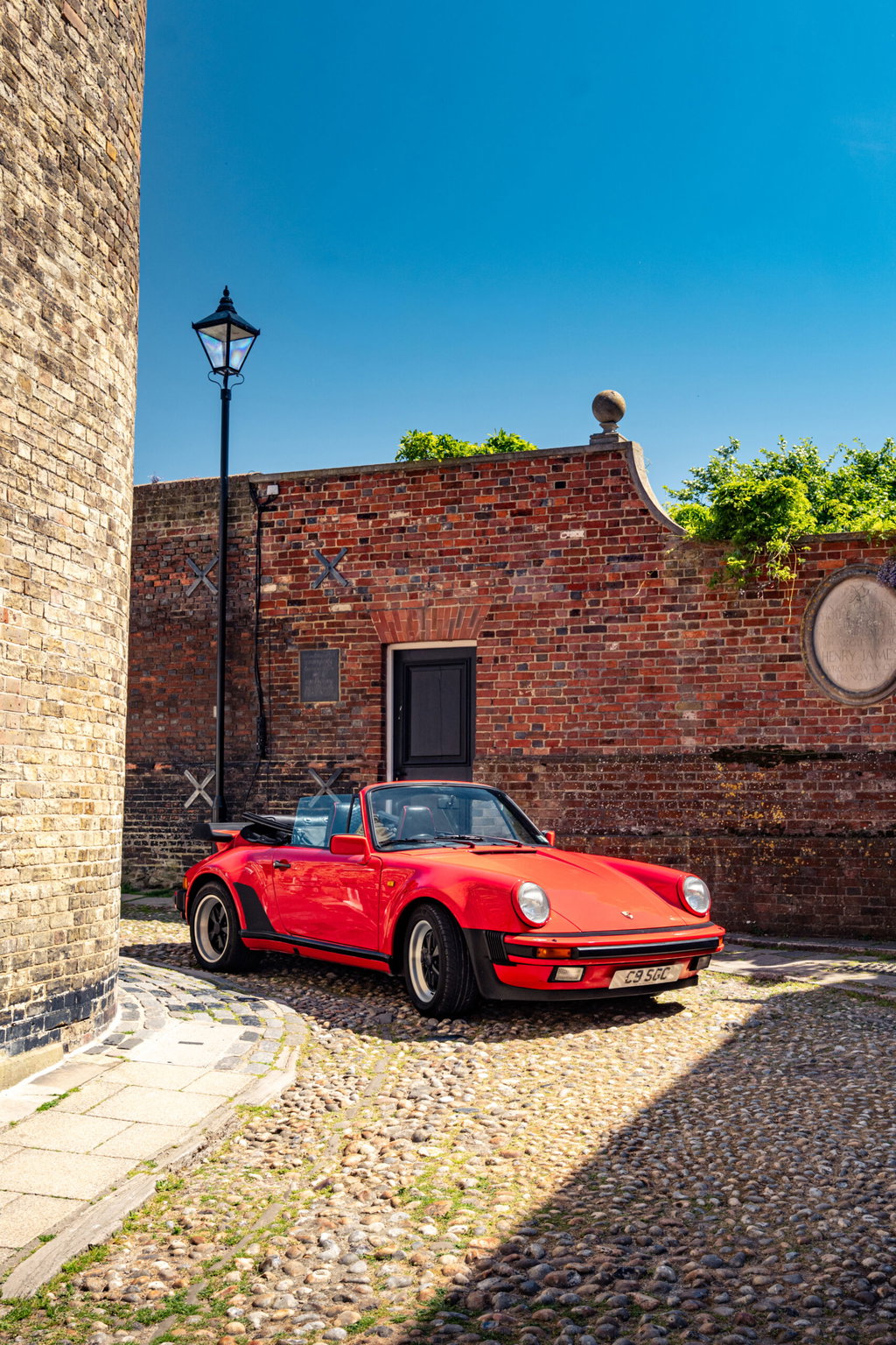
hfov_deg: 36.9
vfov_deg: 53.1
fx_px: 1344
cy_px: 672
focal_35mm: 36
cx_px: 448
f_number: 8
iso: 160
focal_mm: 24
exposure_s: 1/160
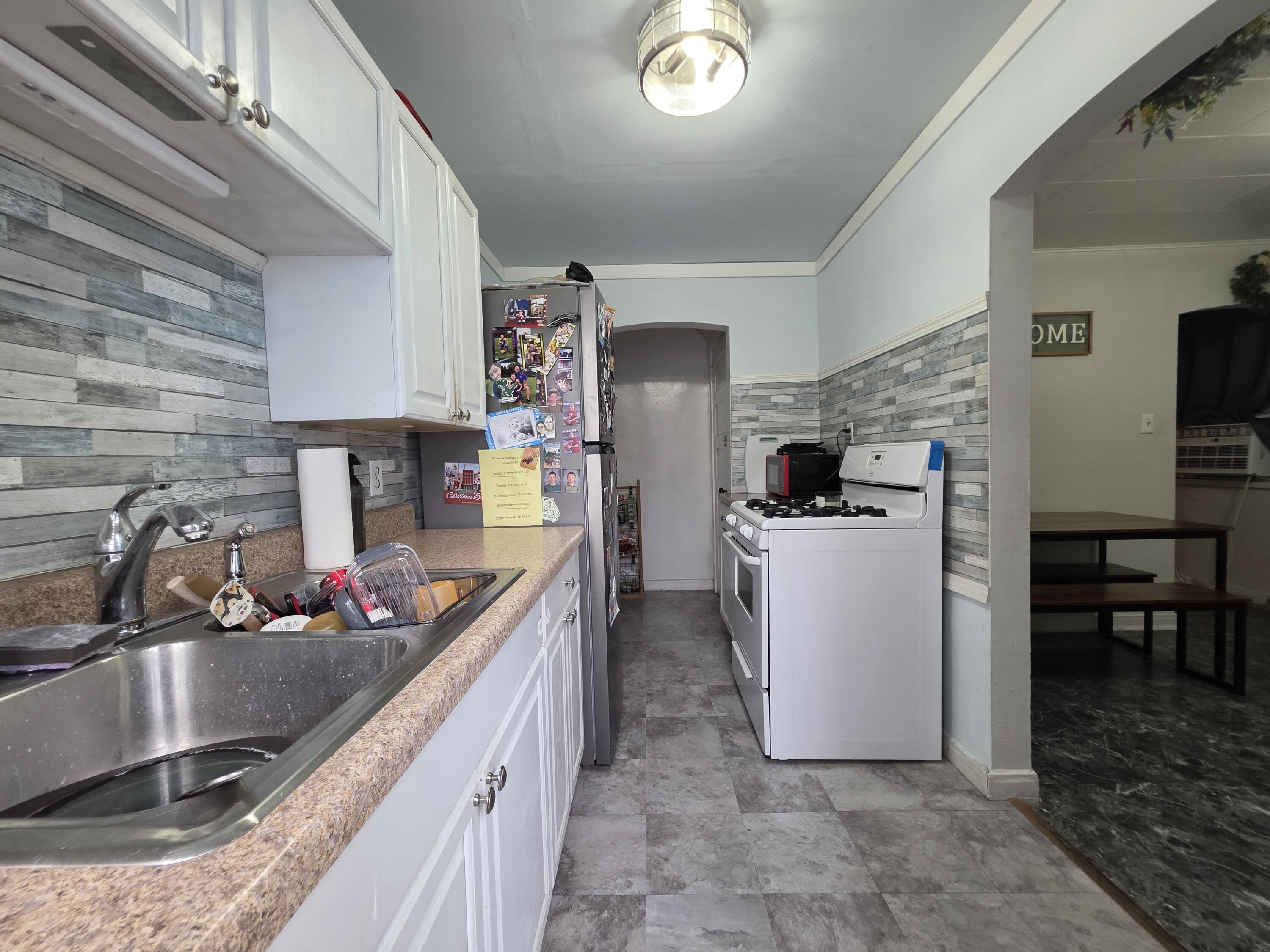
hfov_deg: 106.2
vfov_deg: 89.9
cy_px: 476
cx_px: 635
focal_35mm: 13
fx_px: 477
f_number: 1.9
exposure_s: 1/60
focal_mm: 2.2
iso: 200
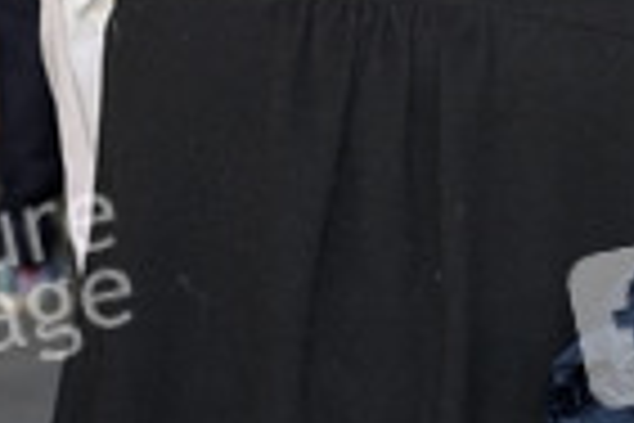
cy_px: 76
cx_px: 391
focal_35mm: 159
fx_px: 2800
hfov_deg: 12.9
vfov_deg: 8.6
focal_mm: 56
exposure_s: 1/250
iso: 500
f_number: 4
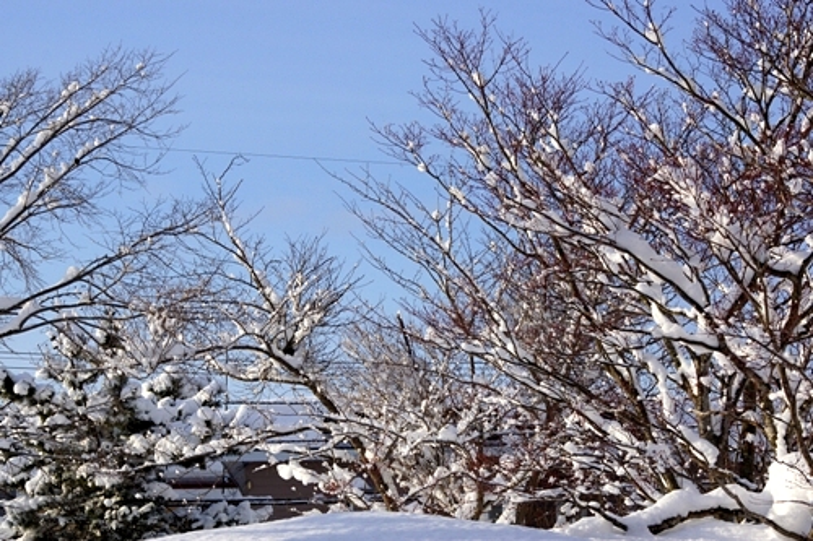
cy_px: 270
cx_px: 406
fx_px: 2370
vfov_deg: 13.0
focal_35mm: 105
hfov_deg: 19.5
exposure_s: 1/200
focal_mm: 70
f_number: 11
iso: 100
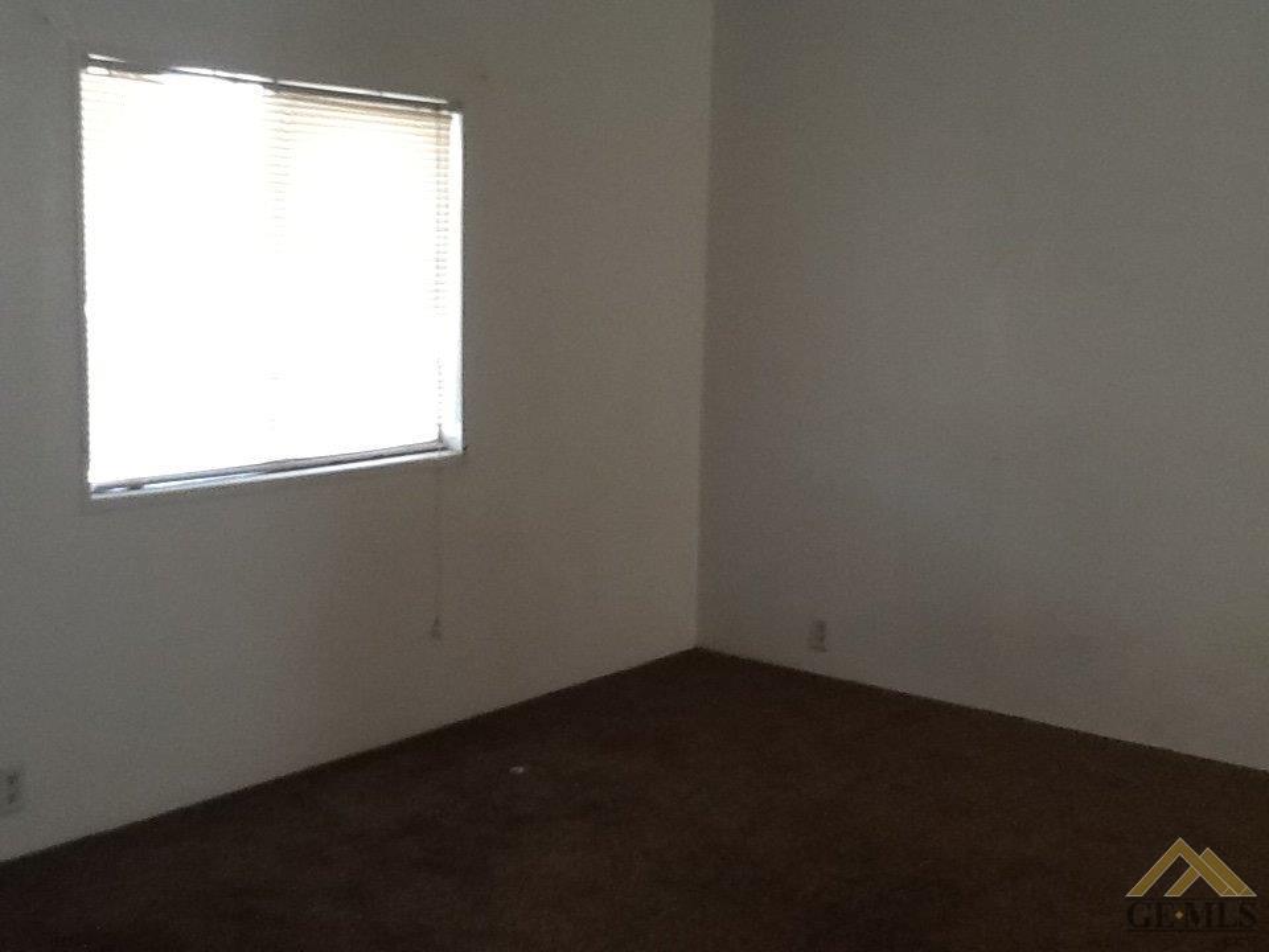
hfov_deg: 42.9
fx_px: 1613
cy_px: 476
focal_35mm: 44
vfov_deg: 32.9
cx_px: 634
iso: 80
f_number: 2.4
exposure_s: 1/30
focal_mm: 2.03
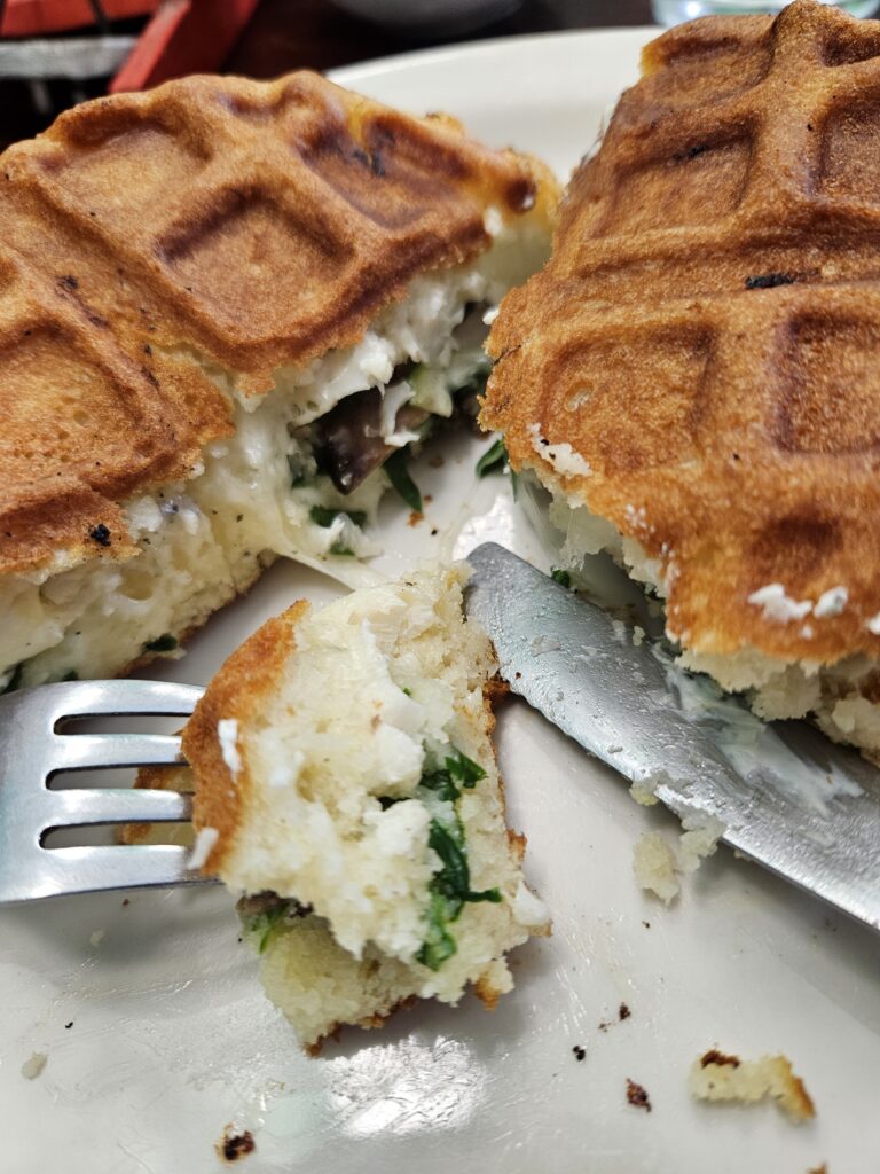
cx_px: 440
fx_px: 780
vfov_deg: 73.9
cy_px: 587
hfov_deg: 58.9
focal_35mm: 23
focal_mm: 5.4
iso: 125
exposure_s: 1/120
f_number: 1.8
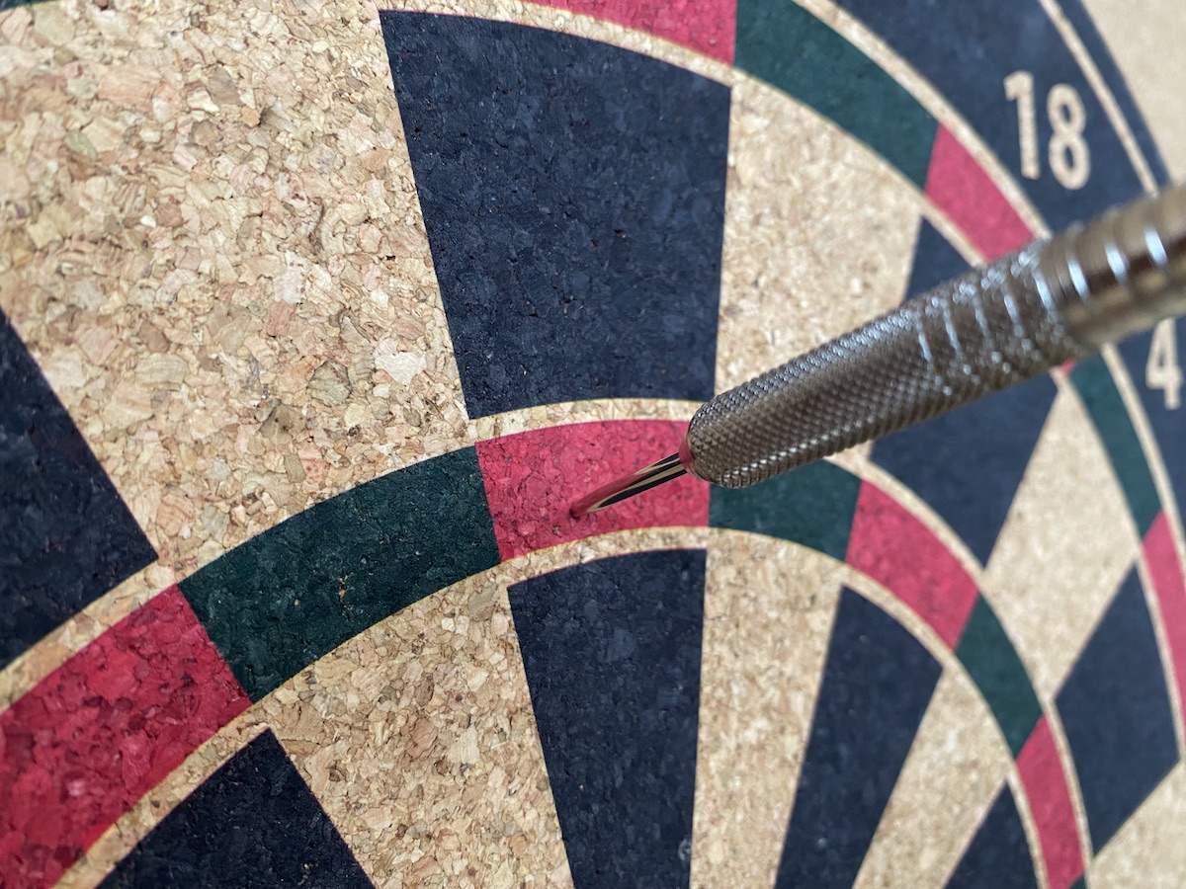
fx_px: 891
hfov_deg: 67.3
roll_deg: +3.0
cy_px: 444
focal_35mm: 26
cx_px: 593
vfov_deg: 53.1
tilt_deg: -1.2
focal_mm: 4.25
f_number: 1.8
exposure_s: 1/60
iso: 200
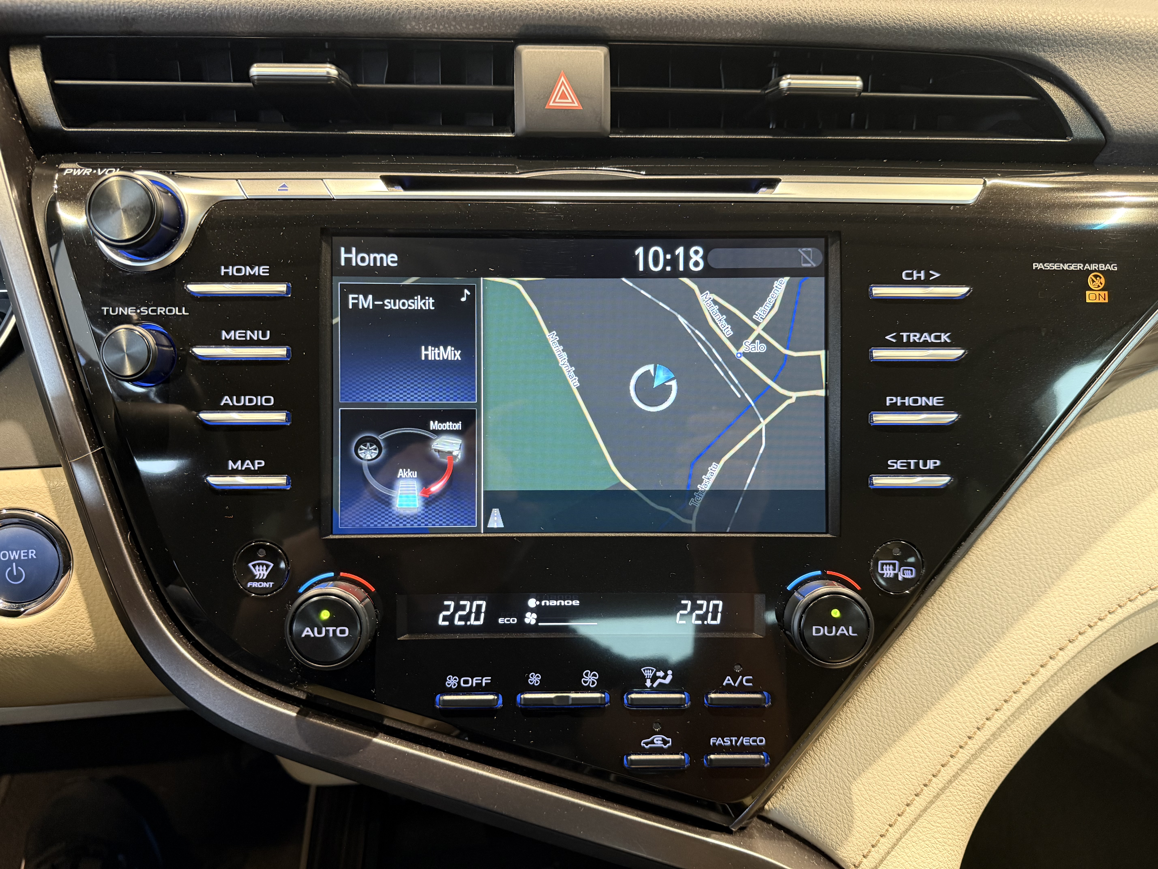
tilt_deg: -31.2
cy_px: 434
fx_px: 803
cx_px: 579
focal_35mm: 24
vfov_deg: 56.8
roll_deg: -0.8
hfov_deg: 71.6
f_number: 1.78
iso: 320
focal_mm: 6.76
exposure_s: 1/50
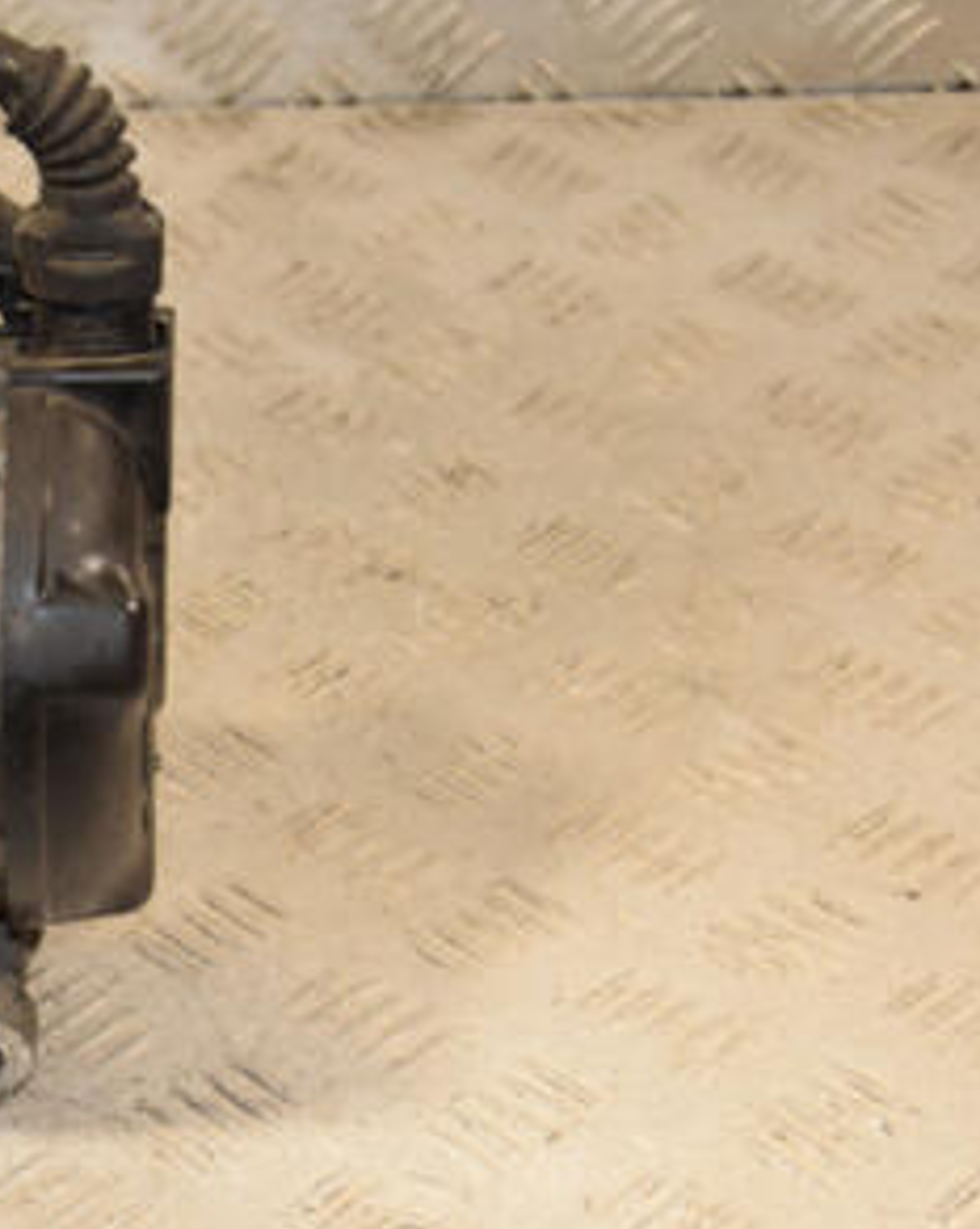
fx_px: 3994
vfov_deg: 17.4
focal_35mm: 110
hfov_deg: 13.6
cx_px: -172
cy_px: 800
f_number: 6.3
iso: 800
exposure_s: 1/200
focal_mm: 38
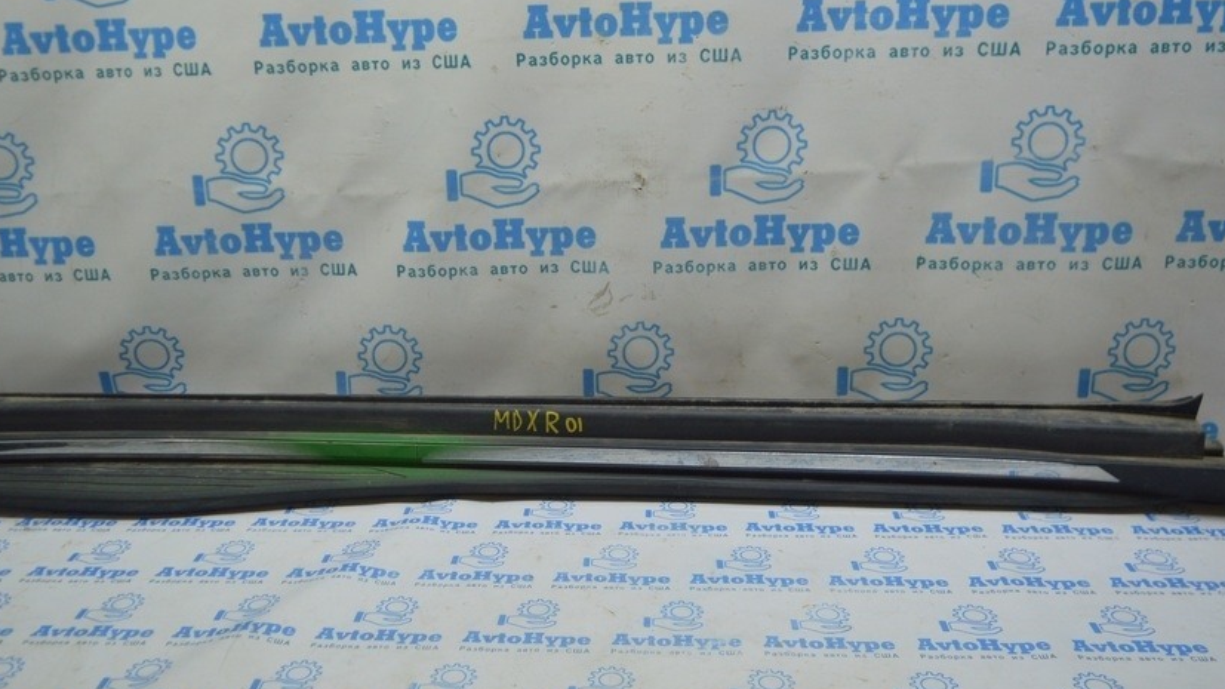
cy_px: 290
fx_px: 1137
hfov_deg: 56.5
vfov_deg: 33.6
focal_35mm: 35
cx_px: 548
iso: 400
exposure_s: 1/125
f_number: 3.5
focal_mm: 18
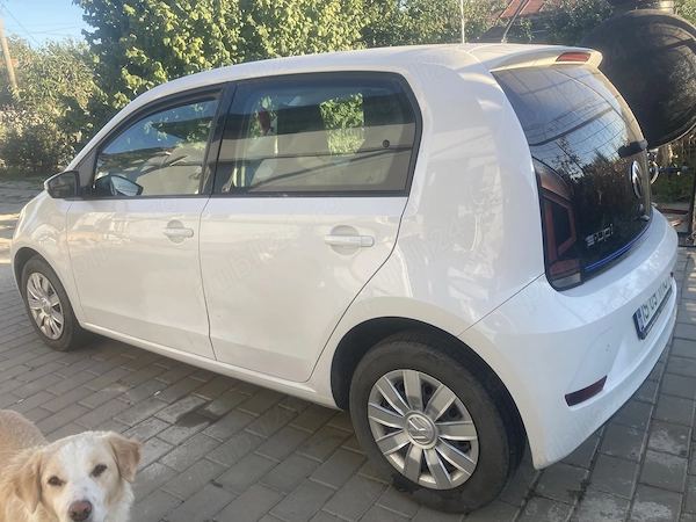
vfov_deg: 49.7
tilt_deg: -15.4
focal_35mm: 28
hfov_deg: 63.4
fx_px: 563
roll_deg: +5.6
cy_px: 261
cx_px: 348
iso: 20
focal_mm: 3.99
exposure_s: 1/392
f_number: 1.8
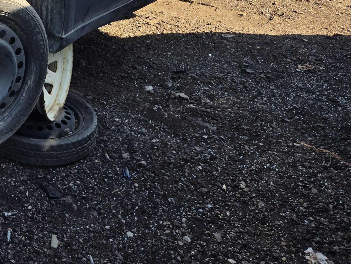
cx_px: -66
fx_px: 588
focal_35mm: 58
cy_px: -39
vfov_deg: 23.4
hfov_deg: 28.9
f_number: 1.8
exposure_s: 1/1920
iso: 80
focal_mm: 5.4
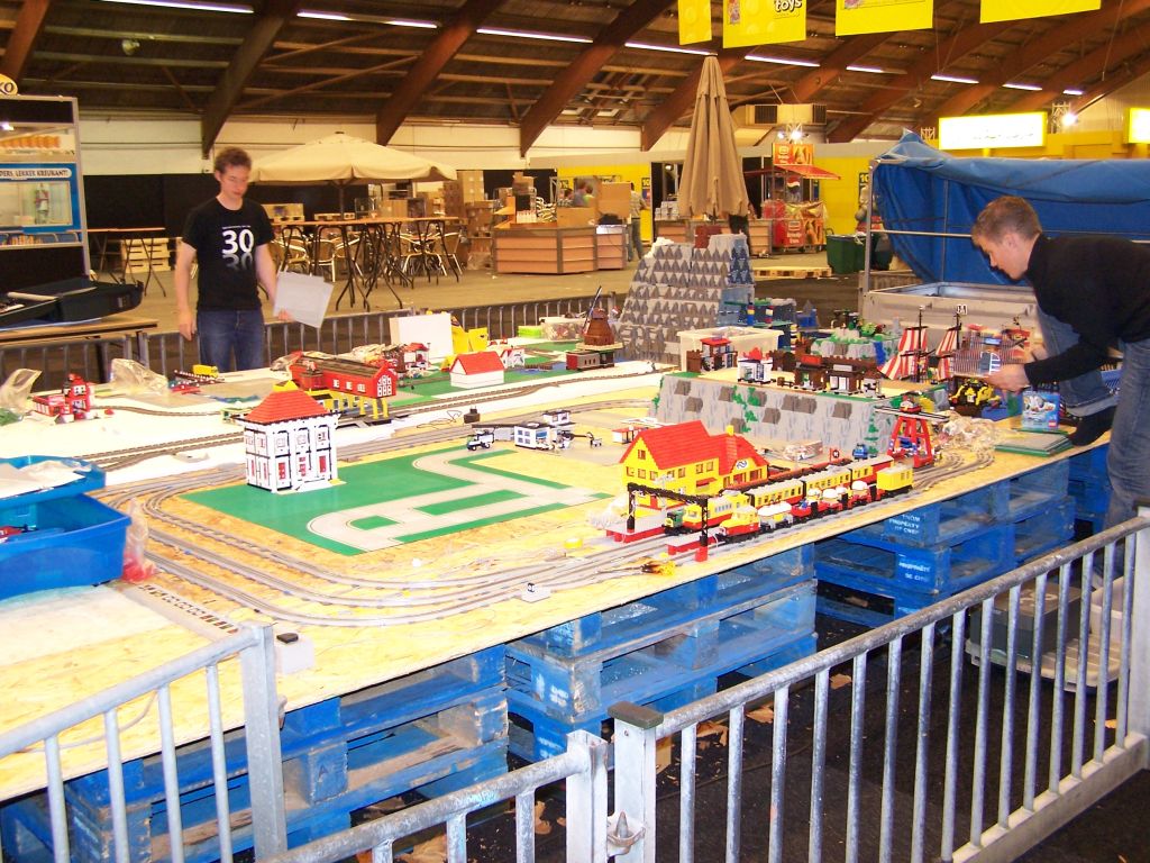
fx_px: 1262
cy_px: 432
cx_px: 575
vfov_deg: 37.7
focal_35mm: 38
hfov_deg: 49.0
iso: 140
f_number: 2.8
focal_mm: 6.3
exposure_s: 1/8
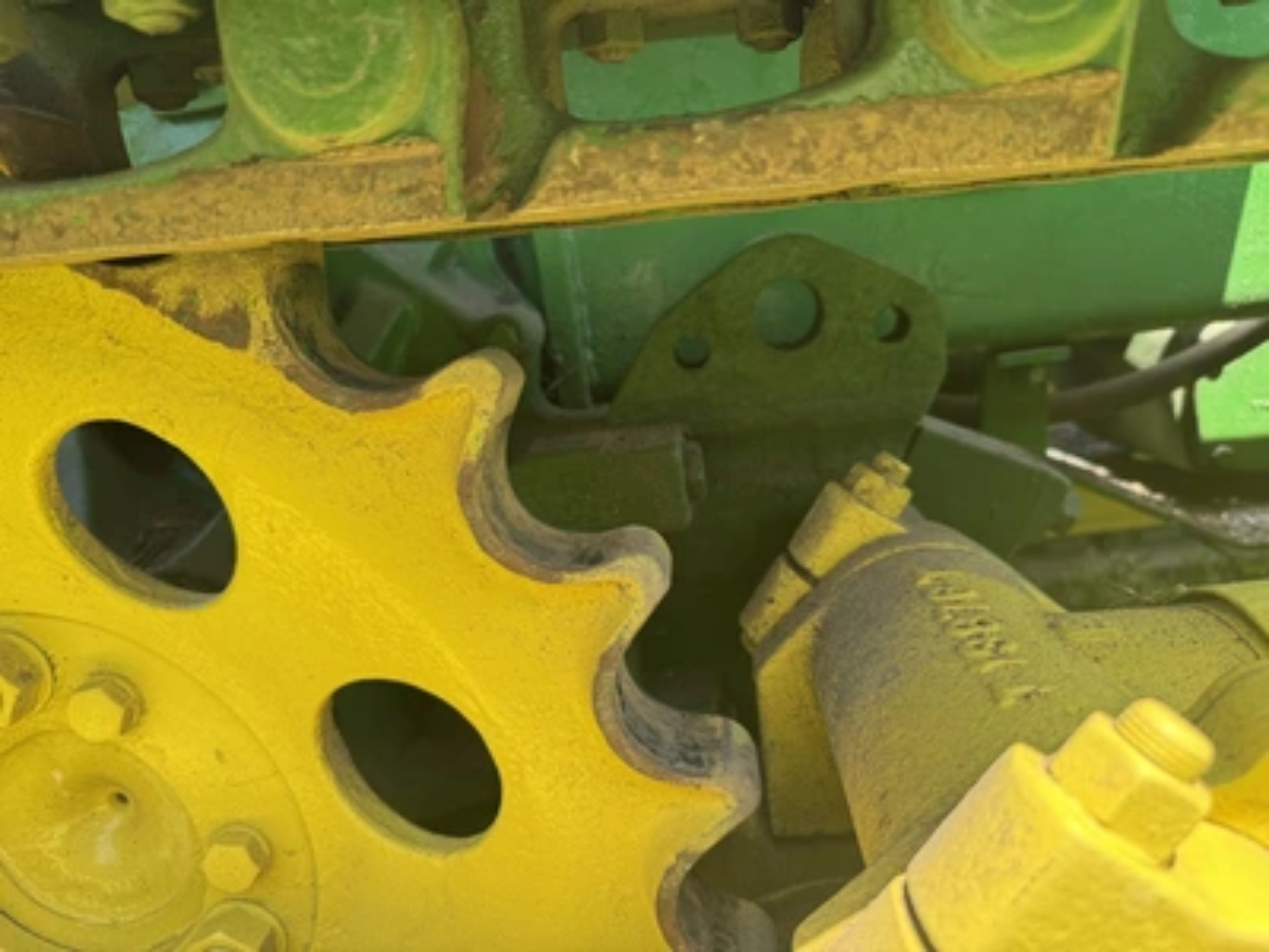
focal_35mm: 24
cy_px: 476
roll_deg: +9.3
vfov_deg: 56.8
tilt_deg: -13.8
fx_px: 880
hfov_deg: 71.6
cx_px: 634
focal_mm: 6.76
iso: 80
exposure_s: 1/474
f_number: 1.78
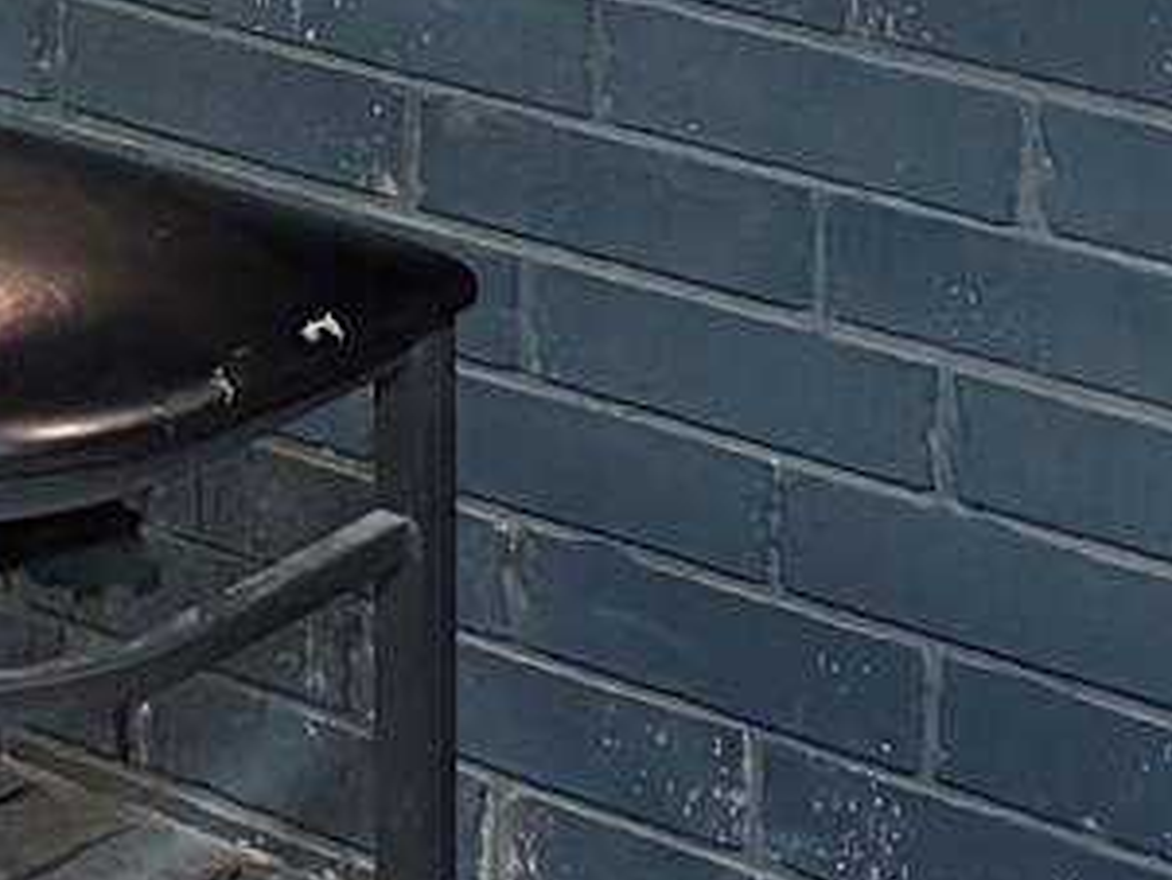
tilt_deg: -7.1
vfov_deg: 8.5
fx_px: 5623
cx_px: -787
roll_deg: -0.3
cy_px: -911
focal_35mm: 166
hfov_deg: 11.2
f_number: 1.6
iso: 640
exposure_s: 1/30
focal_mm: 5.96
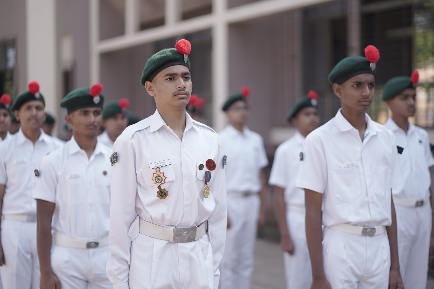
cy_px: 144
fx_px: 1025
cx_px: 217
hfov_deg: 23.9
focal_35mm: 85
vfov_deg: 16.1
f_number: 1.8
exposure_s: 1/1000
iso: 100
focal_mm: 85
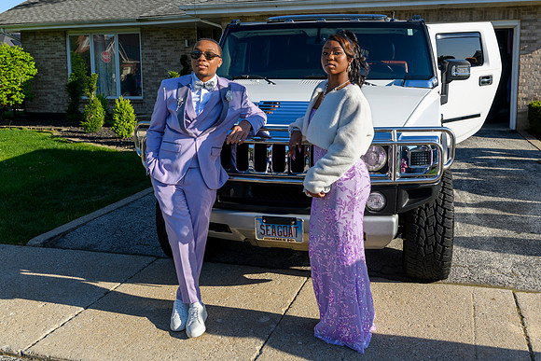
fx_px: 568
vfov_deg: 35.2
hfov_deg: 50.9
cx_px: 285
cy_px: 148
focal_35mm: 38
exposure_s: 1/320
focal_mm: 32
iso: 64
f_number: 5.6
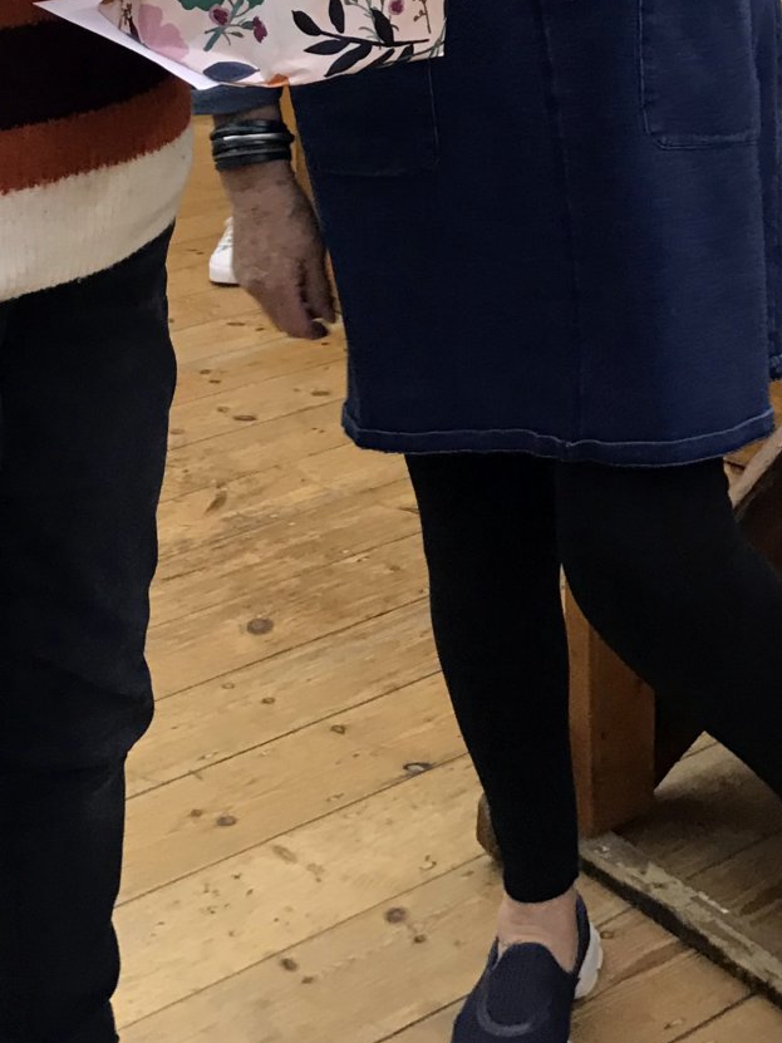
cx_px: 392
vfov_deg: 26.6
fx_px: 2079
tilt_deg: -9.3
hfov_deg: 21.3
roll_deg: +2.1
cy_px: -4
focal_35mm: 69
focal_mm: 3.99
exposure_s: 1/17
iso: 50
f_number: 1.8
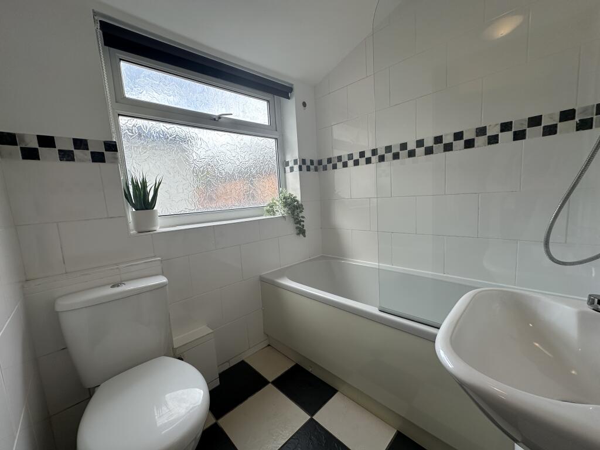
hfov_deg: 102.1
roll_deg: +3.2
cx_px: 300
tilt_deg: -6.6
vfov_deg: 85.7
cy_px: 225
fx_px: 243
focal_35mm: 14
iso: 40
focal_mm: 2.22
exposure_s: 1/163
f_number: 2.2
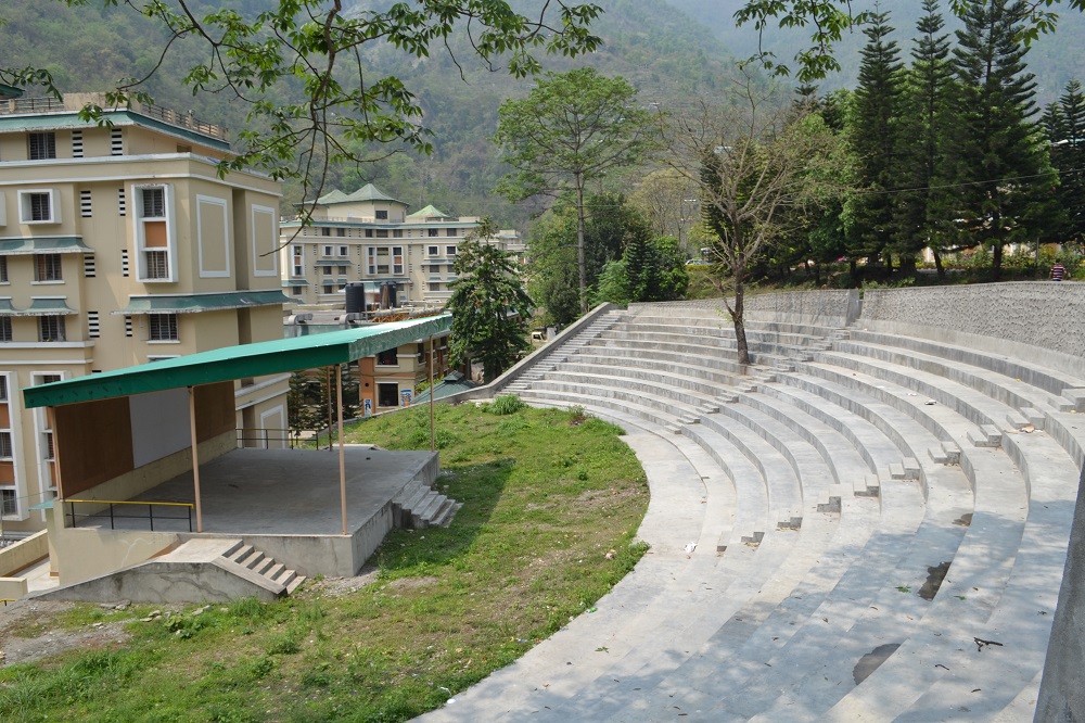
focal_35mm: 27
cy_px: 362
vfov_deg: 47.9
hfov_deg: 67.4
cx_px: 542
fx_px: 813
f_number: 7.1
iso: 100
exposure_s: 1/200
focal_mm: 18
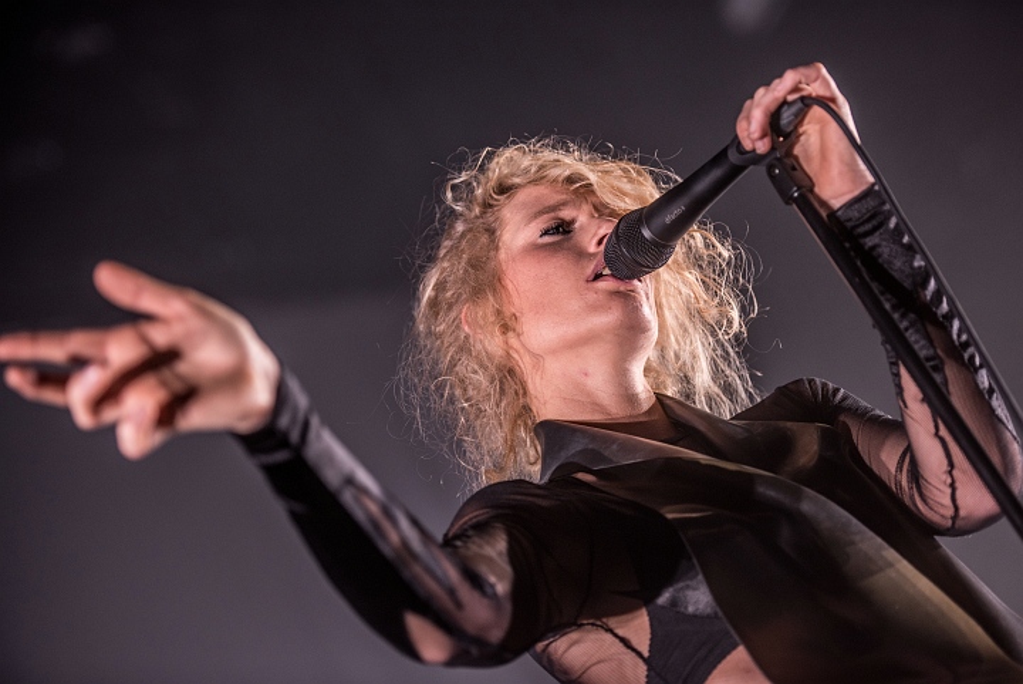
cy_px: 342
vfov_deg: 12.5
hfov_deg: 18.6
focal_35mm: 110
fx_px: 3128
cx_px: 512
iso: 800
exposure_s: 1/80
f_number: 2.8
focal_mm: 110
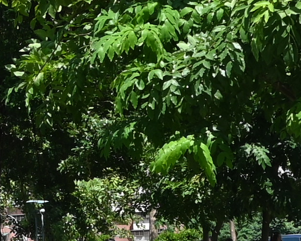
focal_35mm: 198
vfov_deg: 7.8
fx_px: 1765
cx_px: -204
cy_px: 236
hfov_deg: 9.4
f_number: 6.3
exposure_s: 1/320
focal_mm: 16
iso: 100
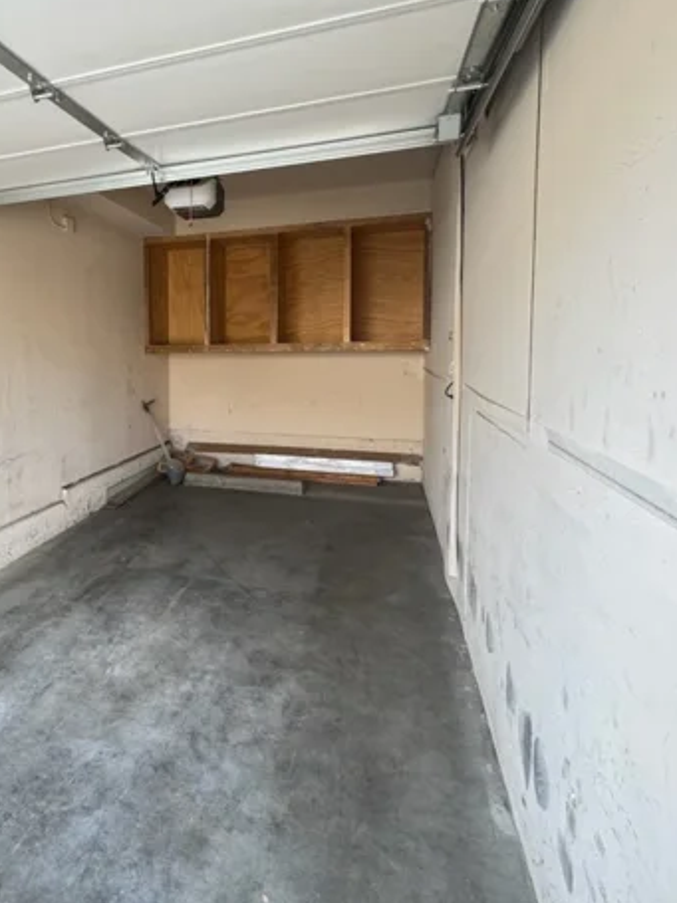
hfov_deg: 54.1
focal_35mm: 23
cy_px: 383
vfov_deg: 73.5
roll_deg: +0.8
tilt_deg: -5.1
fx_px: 600
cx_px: 118
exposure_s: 1/99
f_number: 2.2
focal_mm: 2.22
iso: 100
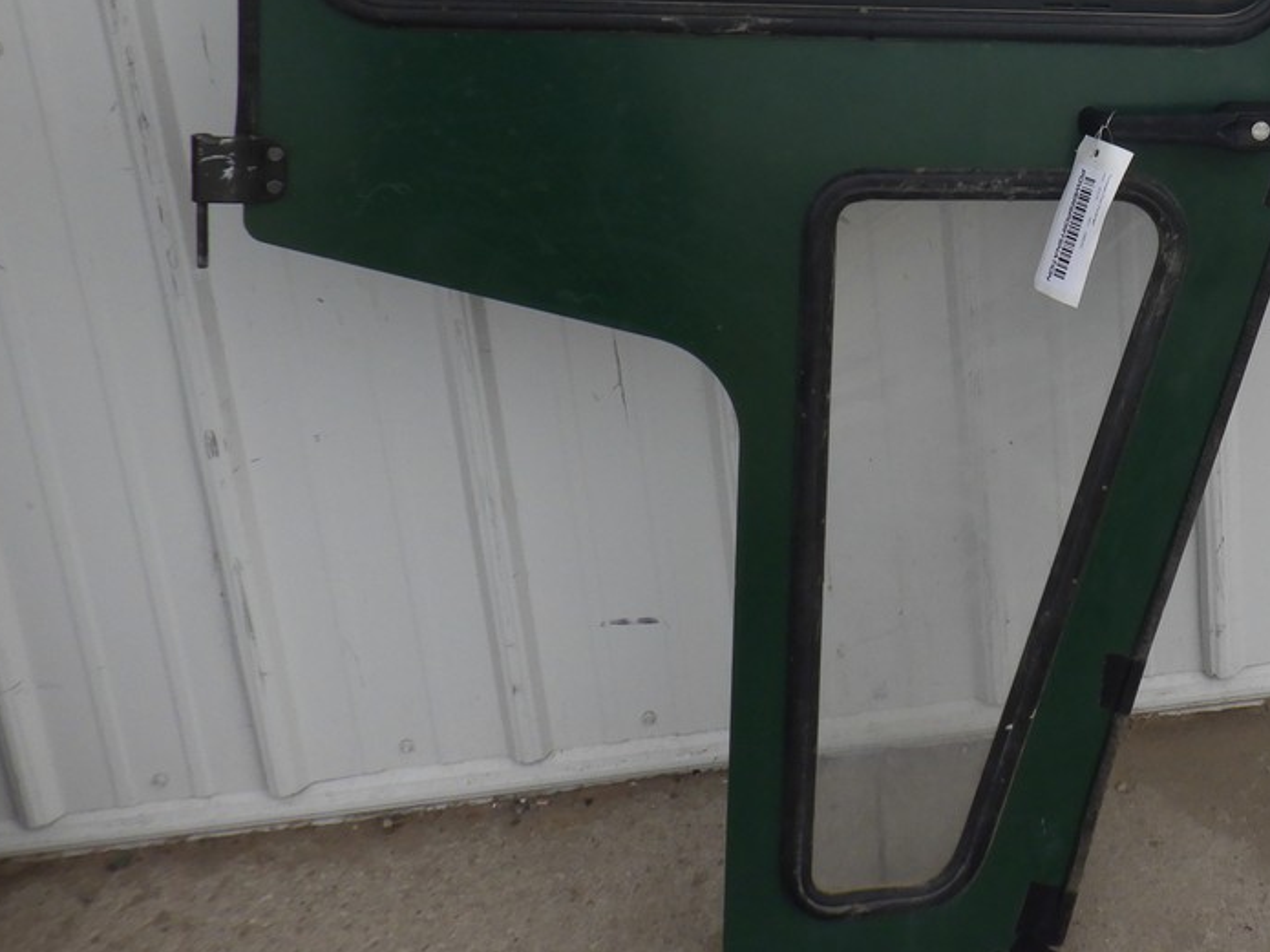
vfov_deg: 24.4
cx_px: 1115
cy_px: 69
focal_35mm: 58
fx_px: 2128
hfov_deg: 31.8
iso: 125
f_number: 4.2
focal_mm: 5
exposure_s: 1/250
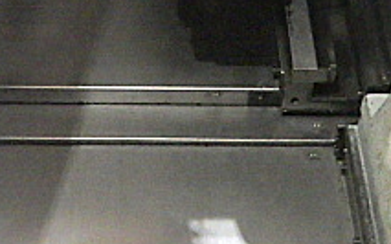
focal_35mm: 89
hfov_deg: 23.2
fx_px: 948
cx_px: 127
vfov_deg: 13.9
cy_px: -97
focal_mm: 5
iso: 1600
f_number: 3.5
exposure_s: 1/25
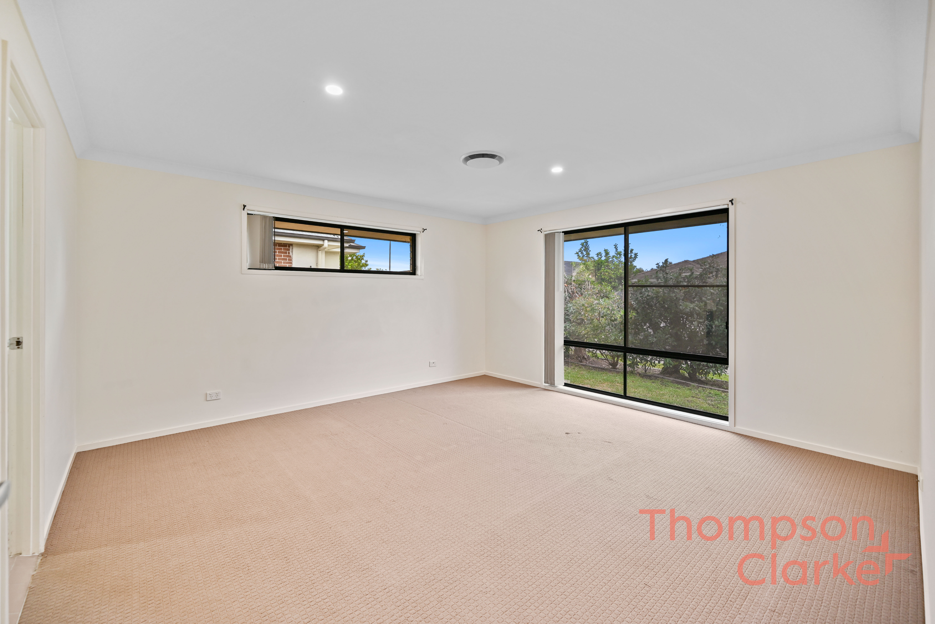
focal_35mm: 14
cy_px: 312
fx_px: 364
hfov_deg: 104.2
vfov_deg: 81.3
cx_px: 468
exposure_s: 1/13
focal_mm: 14
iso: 180
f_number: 4
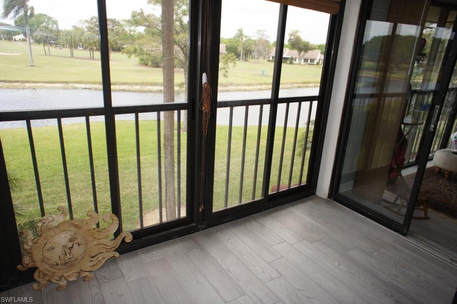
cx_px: 228
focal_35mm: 24
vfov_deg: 53.1
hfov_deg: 73.8
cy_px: 152
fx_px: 304
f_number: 6.3
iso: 200
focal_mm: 16
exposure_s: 1/80
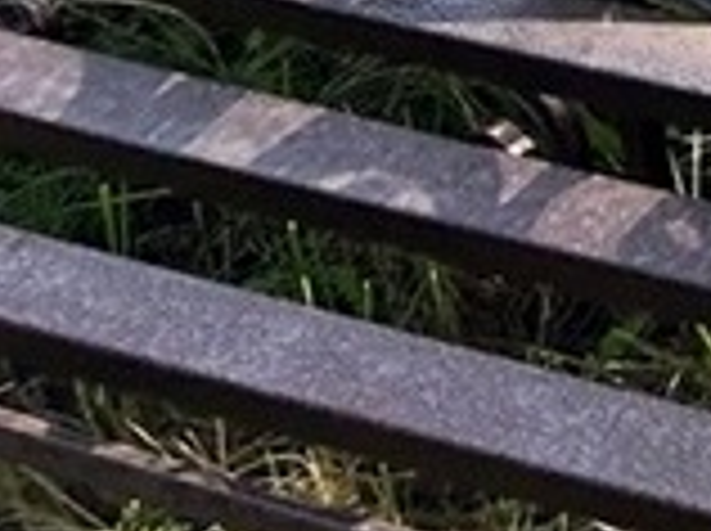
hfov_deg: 8.9
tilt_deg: -16.3
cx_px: 2295
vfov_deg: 7.8
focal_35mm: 169
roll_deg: -2.6
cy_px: -963
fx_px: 3466
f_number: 1.5
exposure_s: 1/1344
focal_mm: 5.7
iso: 50
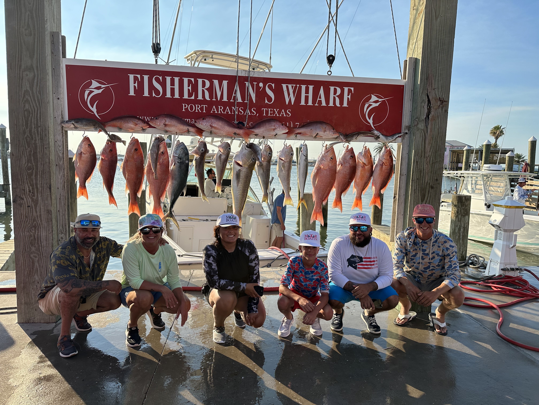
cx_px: 270
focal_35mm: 24
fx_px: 374
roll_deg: -2.3
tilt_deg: -8.0
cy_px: 202
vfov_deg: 56.8
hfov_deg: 71.6
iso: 80
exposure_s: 1/2591
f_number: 1.78
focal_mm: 6.86
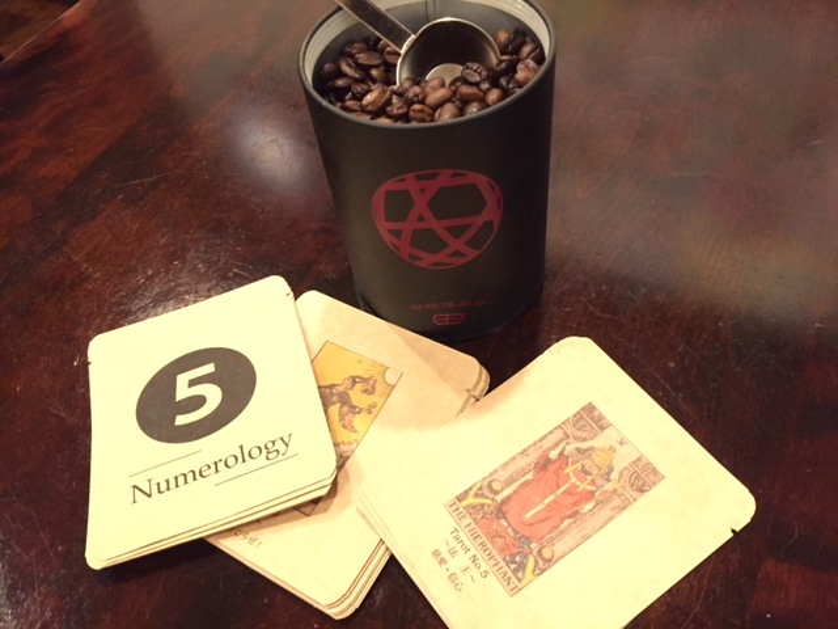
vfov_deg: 48.2
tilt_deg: -53.1
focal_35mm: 29
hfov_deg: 61.7
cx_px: 419
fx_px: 702
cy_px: 314
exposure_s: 1/17
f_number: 2.2
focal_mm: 4.15
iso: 400
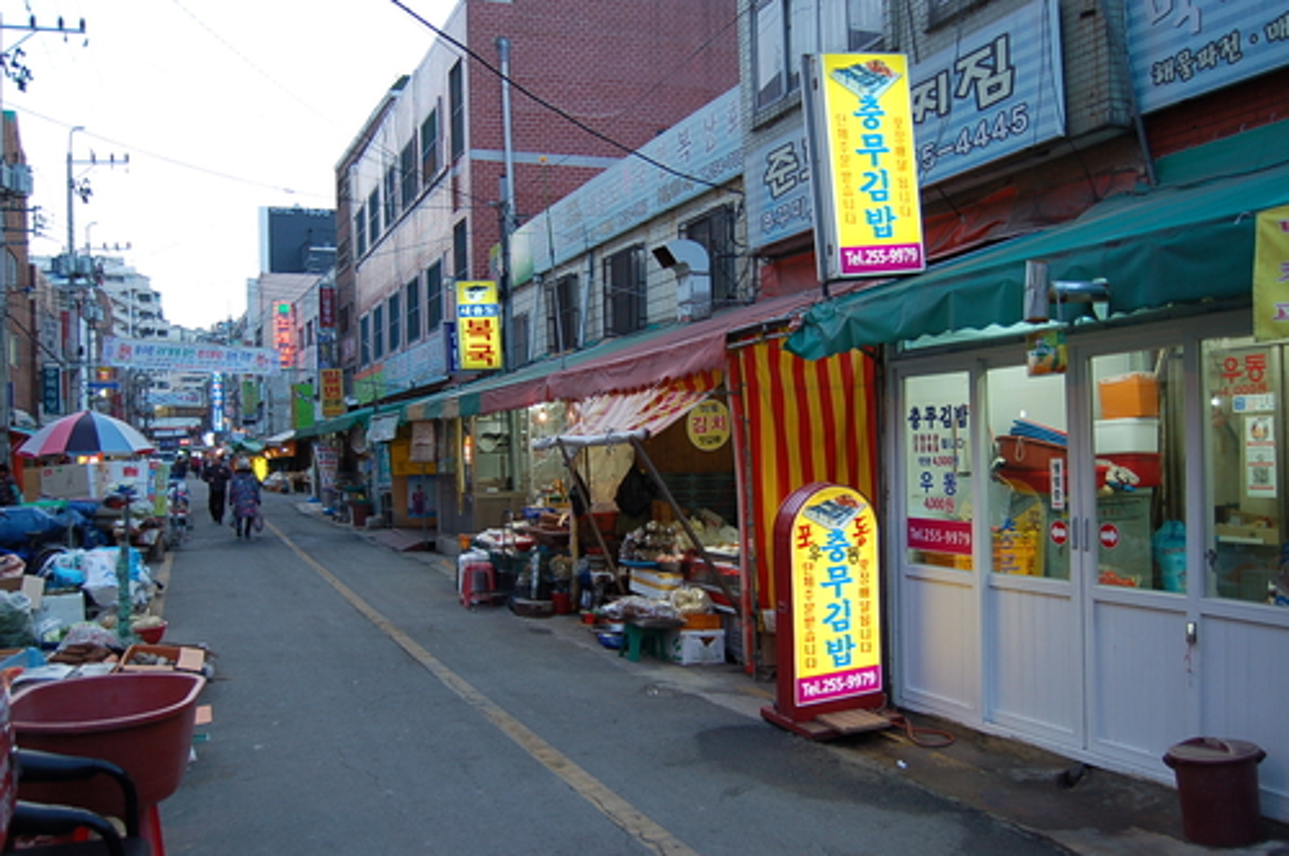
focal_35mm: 30
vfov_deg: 43.5
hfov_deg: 62.0
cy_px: 428
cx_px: 644
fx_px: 1073
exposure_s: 1/50
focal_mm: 20
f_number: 3.8
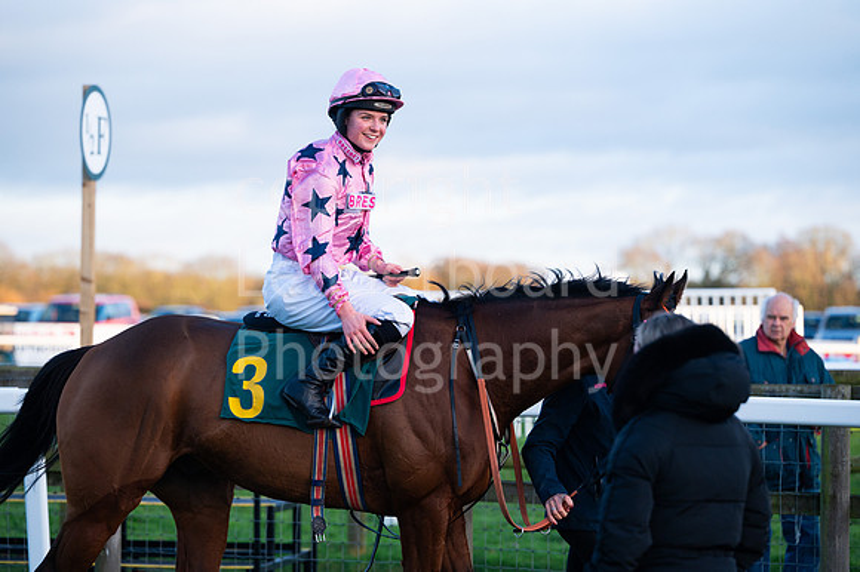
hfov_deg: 16.4
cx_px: 430
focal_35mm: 125
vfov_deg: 11.0
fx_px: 2984
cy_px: 286
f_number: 3.5
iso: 800
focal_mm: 125
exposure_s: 1/2000
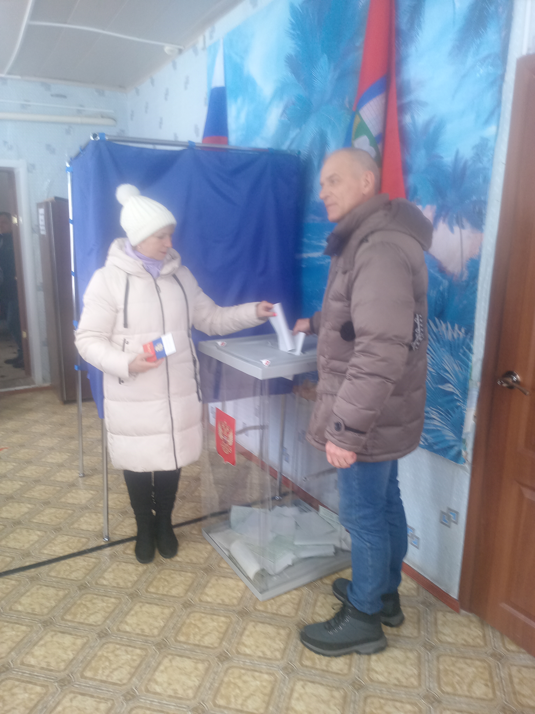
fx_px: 536
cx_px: 268
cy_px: 357
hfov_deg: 53.1
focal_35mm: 26
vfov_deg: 67.3
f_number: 1.8
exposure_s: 1/25
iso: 380
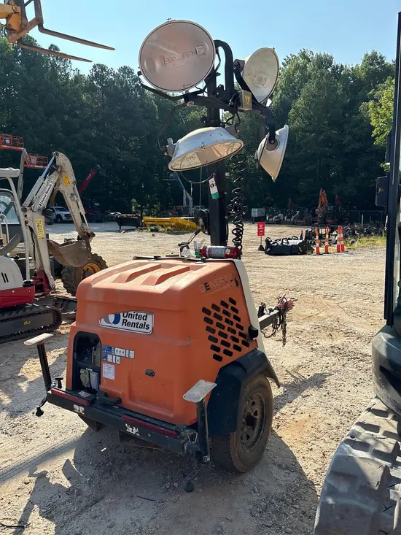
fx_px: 401
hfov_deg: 53.1
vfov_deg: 67.3
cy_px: 268
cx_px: 200
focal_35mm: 26
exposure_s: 1/1721
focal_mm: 5.96
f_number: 1.6
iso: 50
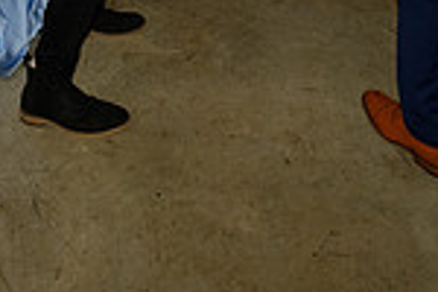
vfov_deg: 18.4
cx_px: 201
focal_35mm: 58
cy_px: -232
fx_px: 706
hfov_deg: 34.5
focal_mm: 10
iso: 1600
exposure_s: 1/40
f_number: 4
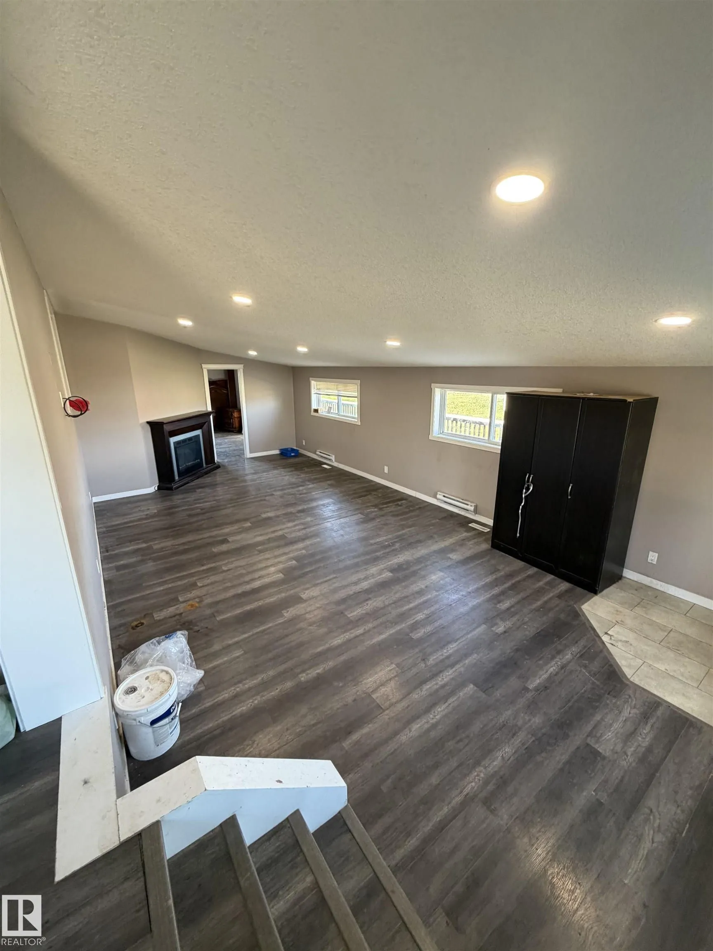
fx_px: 384
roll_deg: +0.5
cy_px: 476
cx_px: 356
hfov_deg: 85.7
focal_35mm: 14
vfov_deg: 102.1
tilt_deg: -18.1
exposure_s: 1/60
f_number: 2.2
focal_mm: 2.22
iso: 200
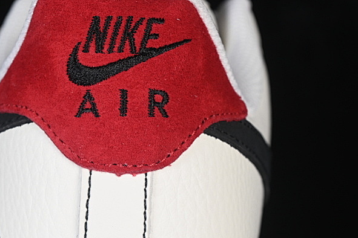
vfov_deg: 10.0
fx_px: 1362
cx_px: 99
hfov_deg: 14.9
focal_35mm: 137
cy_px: 209
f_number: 7.1
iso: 160
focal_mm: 50
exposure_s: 1/80
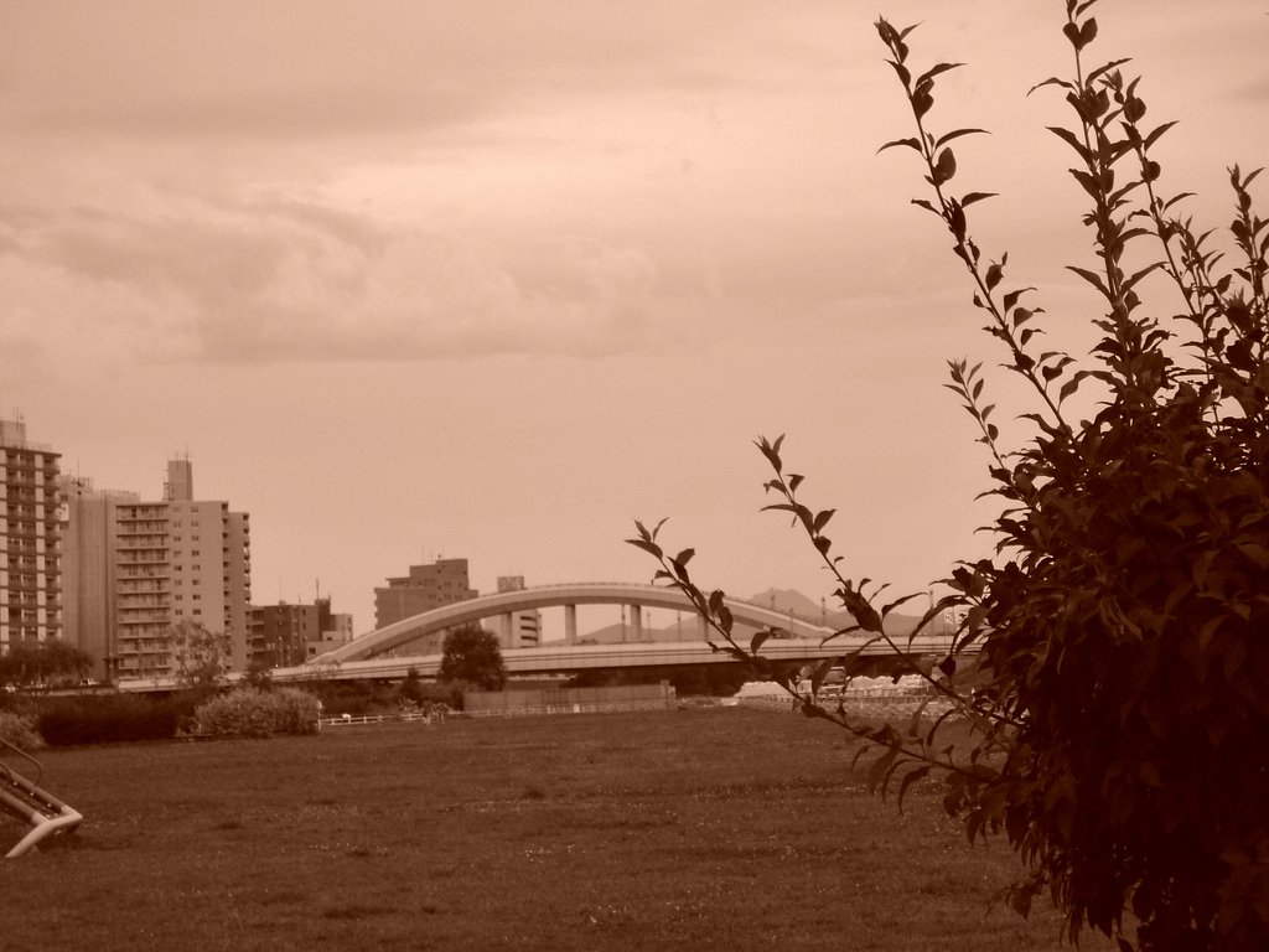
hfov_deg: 24.4
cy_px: 476
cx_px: 634
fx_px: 2933
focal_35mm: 80
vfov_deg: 18.4
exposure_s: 1/60
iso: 250
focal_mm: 14.1
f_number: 5.2
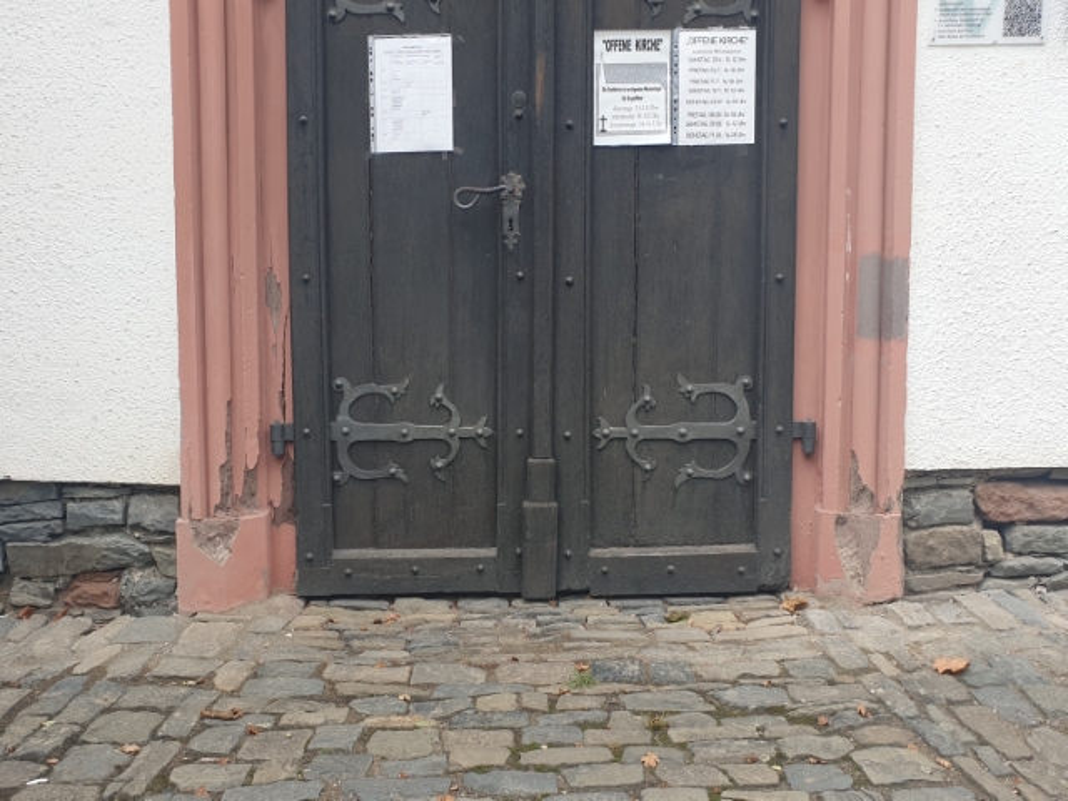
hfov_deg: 67.3
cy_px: 400
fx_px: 802
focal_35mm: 26
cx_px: 534
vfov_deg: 53.1
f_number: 2.4
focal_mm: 4.3
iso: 50
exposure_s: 1/213
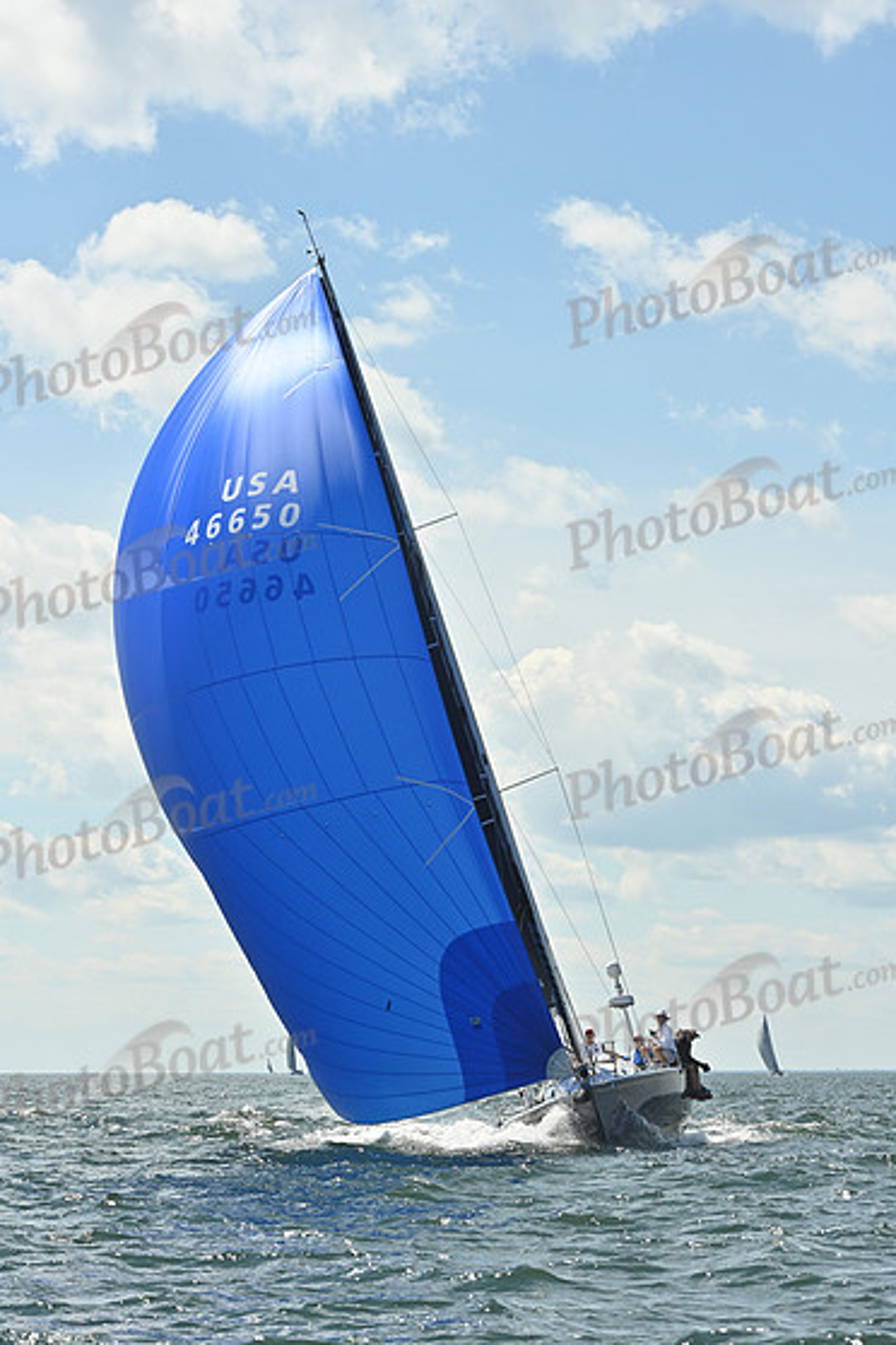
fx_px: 3957
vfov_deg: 19.3
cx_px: 442
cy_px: 668
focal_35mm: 106
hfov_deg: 12.9
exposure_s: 1/1000
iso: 250
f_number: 10
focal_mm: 102
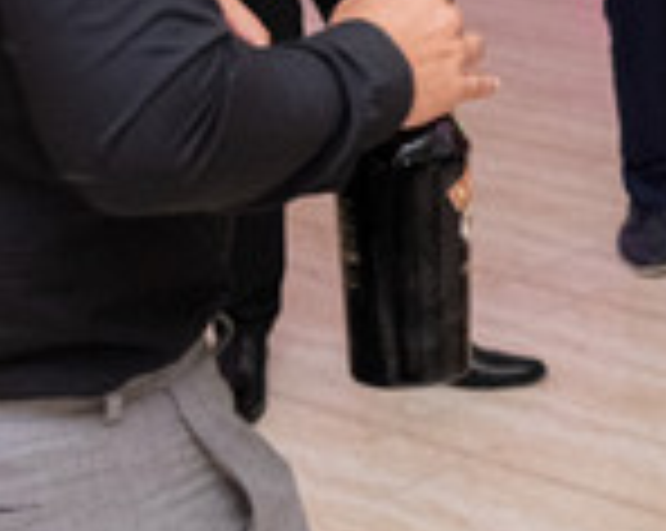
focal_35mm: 142
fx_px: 2795
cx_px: 1076
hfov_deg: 12.7
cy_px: -83
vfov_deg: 10.7
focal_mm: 23
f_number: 2.2
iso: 1600
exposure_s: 1/125
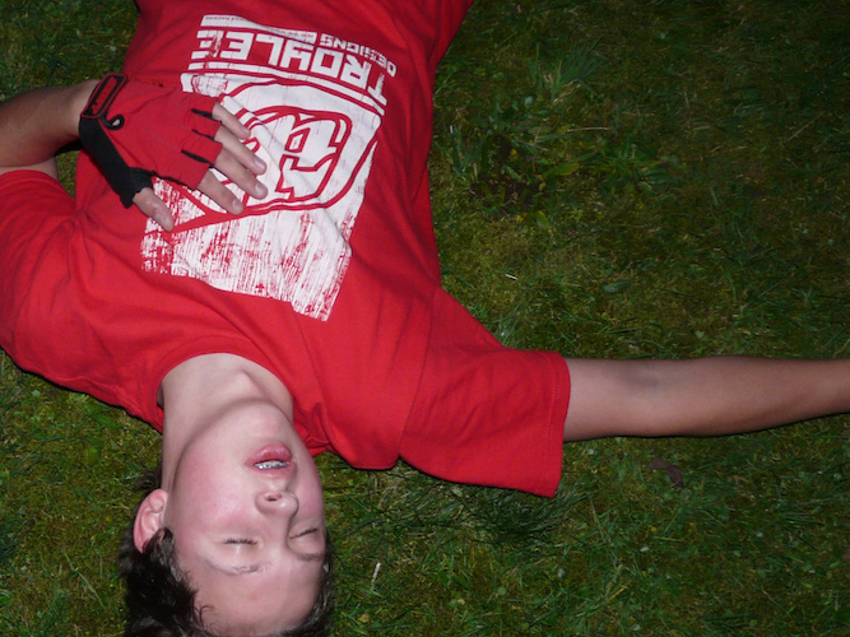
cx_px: 205
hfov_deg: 42.4
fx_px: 1056
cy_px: 434
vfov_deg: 33.2
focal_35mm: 43
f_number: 2.8
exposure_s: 1/30
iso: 100
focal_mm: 4.6
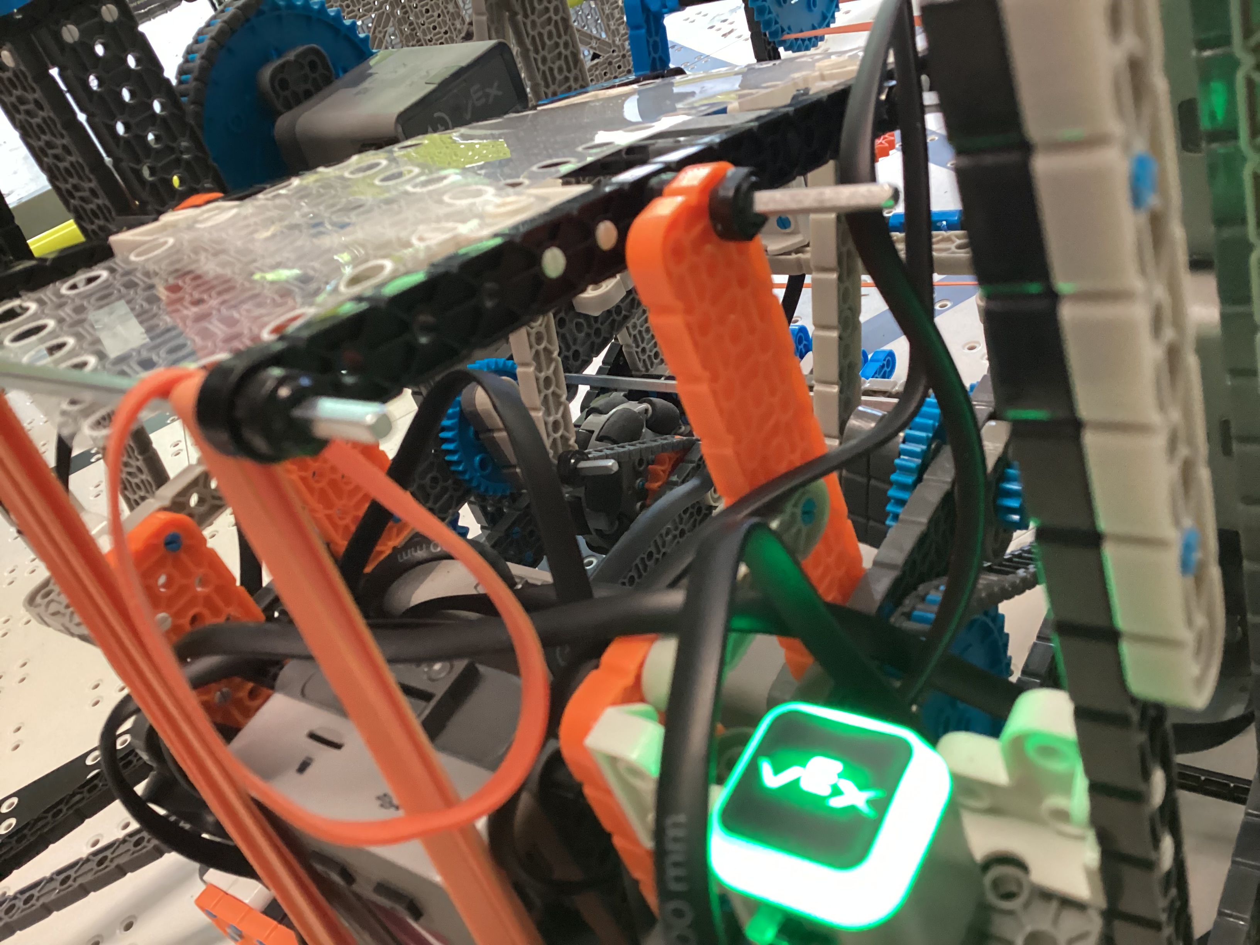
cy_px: 472
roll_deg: +23.8
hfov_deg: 58.4
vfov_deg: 45.4
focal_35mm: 31
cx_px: 630
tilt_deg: -35.4
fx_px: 1128
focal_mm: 3.3
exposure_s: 1/40
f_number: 2.4
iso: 400
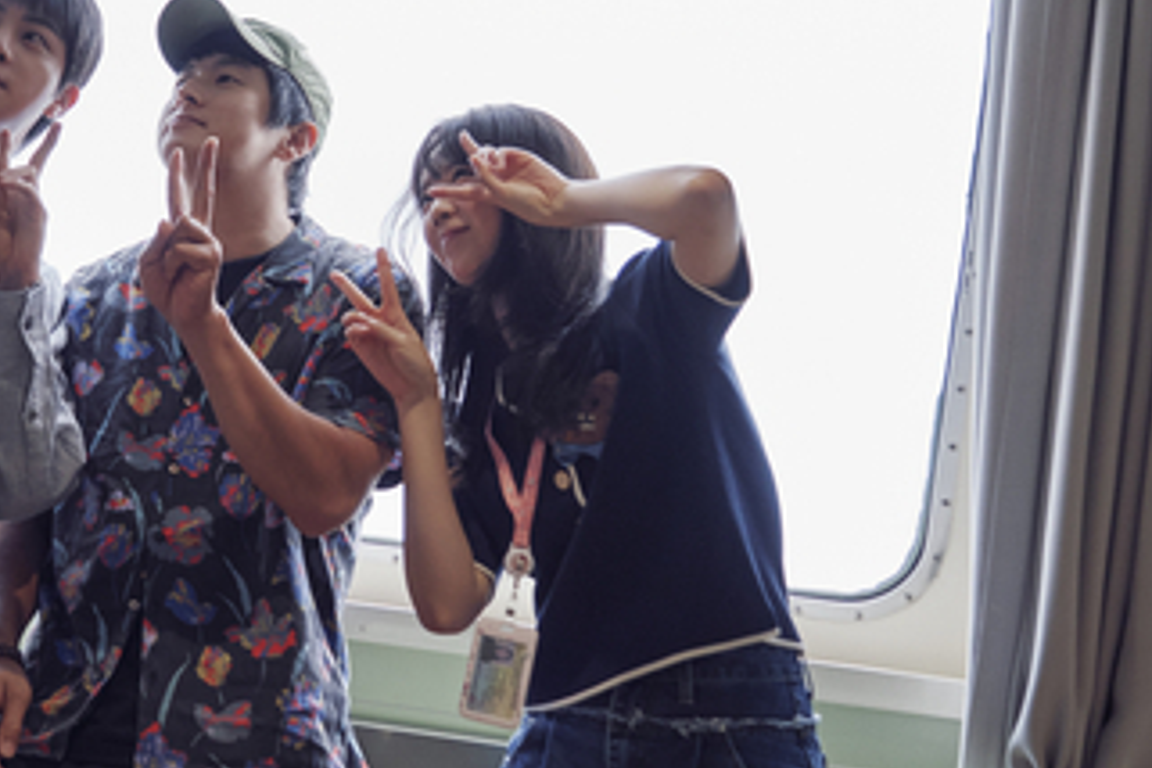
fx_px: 1952
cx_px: 237
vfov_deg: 22.1
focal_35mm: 61
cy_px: 196
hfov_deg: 32.0
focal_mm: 35
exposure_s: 1/500
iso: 800
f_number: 4
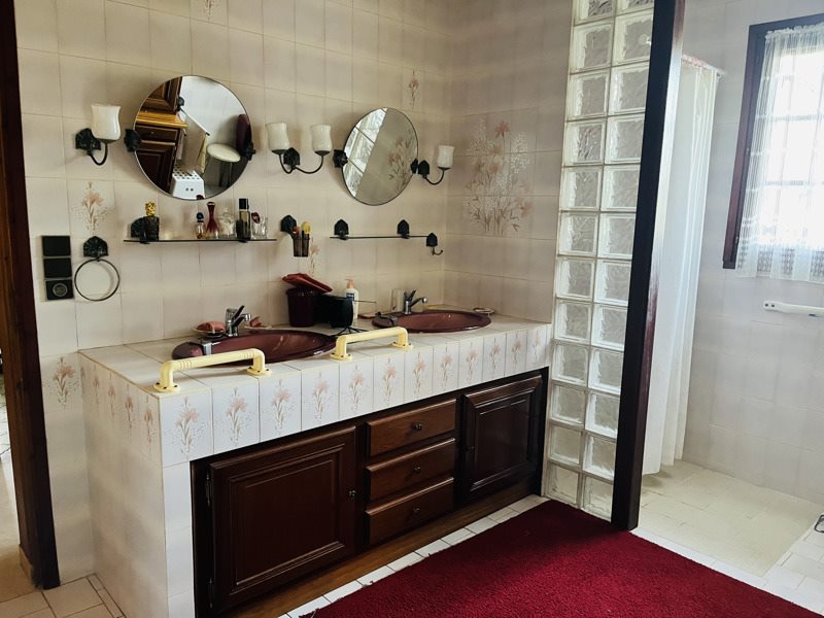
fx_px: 619
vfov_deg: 53.1
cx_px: 412
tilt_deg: -10.0
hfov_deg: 67.3
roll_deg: -0.5
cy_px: 309
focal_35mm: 26
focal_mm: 5.1
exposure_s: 1/33
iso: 500
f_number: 1.6
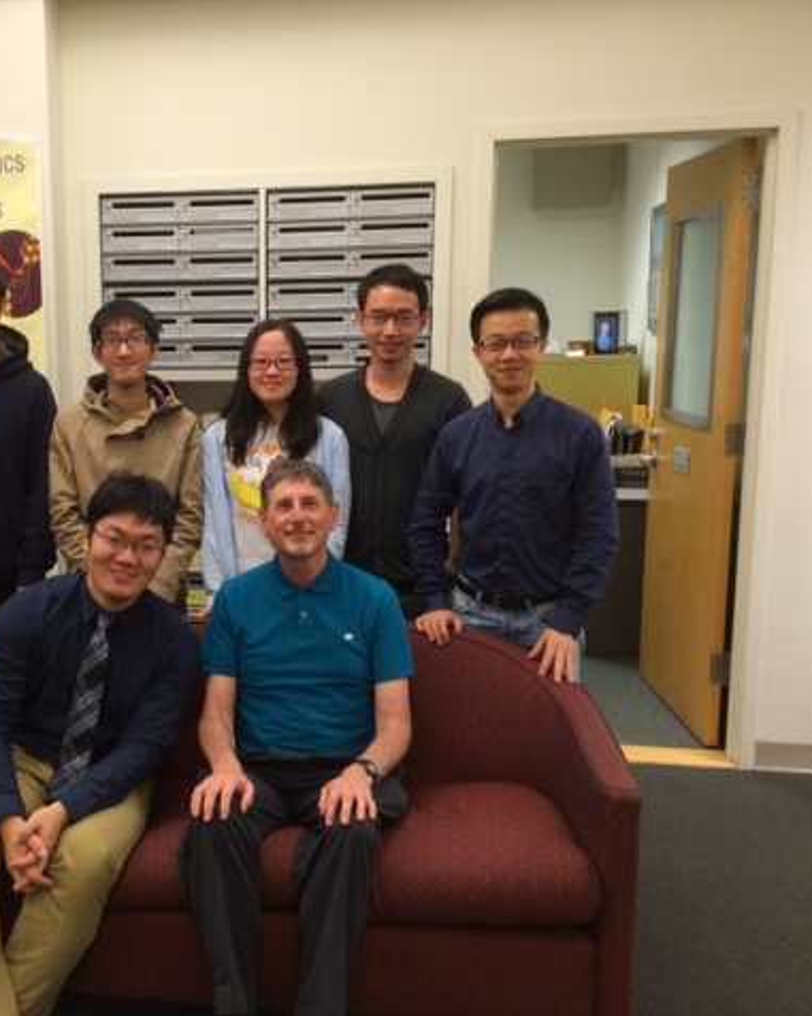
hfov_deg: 37.9
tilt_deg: -10.9
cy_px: 507
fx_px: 1143
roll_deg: +1.0
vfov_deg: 48.0
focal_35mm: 38
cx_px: 179
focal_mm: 4.15
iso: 160
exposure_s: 1/30
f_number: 2.2
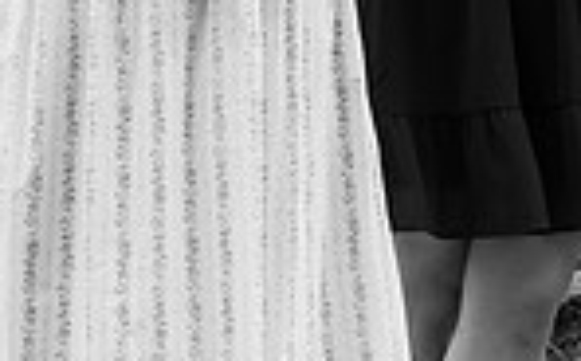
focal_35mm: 404
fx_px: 6387
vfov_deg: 3.2
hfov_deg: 5.2
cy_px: -222
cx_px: 185
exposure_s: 1/200
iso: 2500
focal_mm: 101
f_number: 5.6
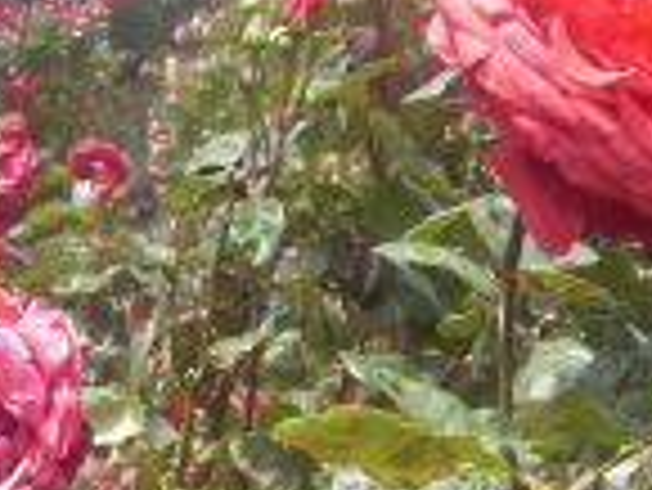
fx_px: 1979
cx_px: -67
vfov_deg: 13.9
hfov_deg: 18.0
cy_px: 477
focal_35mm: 105
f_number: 4
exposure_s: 1/320
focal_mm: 7.9
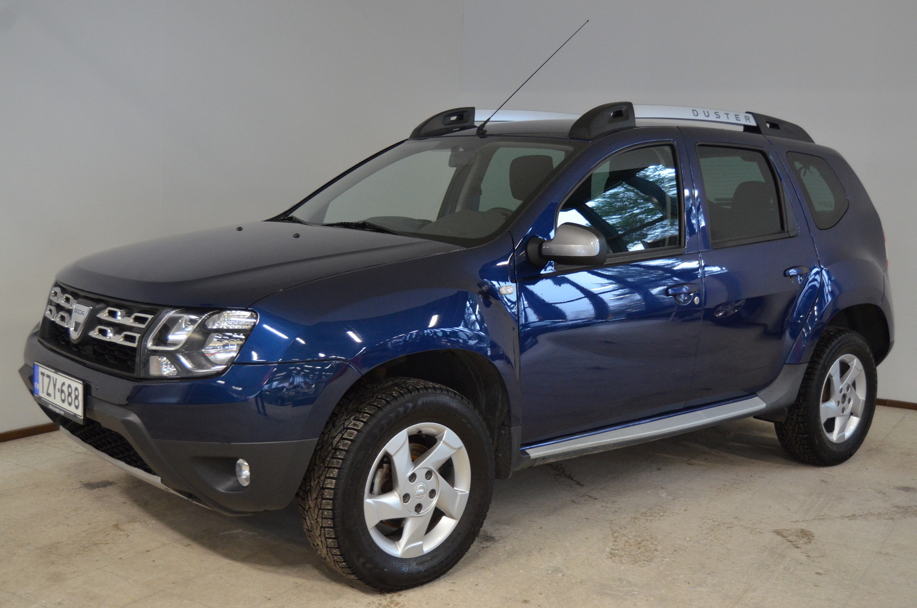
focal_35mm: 39
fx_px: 991
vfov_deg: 34.1
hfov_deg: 49.6
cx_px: 458
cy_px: 304
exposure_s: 1/40
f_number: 4
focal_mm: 26
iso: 1600
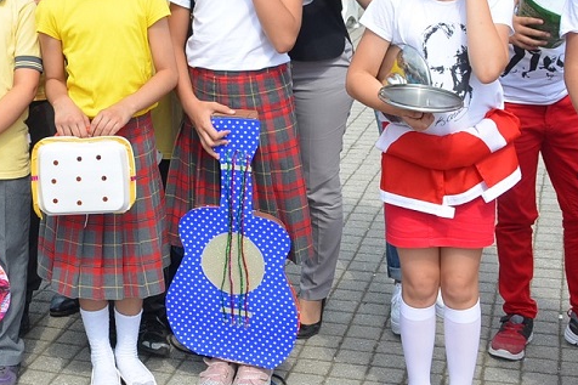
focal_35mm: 83
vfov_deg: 16.2
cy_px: 13
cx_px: 94
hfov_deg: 24.0
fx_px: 1332
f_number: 8
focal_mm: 22
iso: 100
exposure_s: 1/250
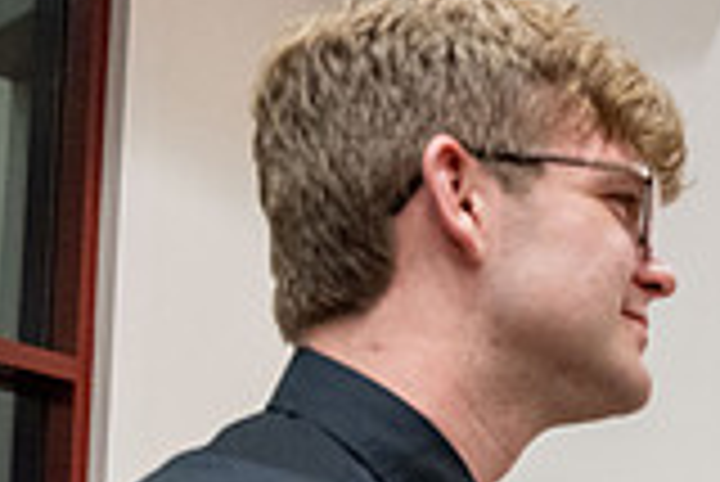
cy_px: 764
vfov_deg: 14.5
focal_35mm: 87
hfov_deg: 21.4
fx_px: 1742
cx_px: 900
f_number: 2.8
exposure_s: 1/250
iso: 4000
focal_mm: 24
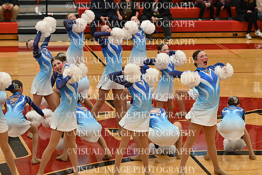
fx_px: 1143
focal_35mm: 157
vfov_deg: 8.7
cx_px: 131
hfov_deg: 13.1
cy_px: 88
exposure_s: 1/400
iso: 6400
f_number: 4
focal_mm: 105
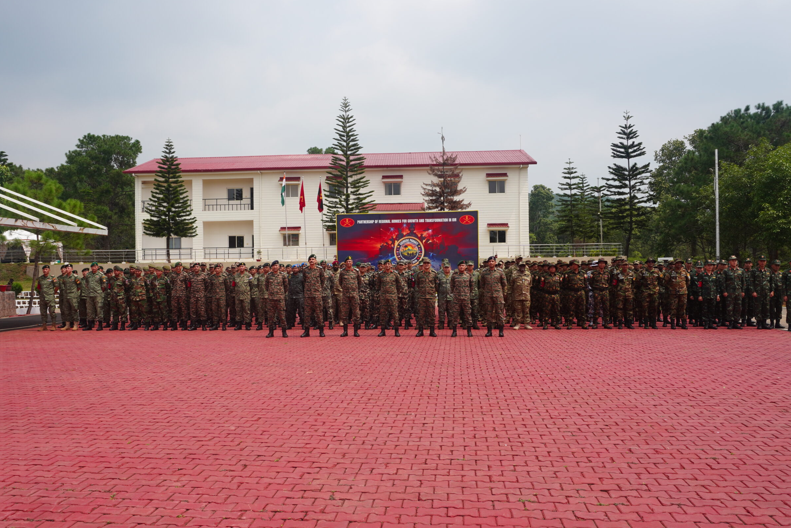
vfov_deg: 41.1
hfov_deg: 58.7
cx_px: 383
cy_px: 266
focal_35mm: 32
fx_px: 703
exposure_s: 1/160
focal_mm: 20
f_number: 10
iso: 100
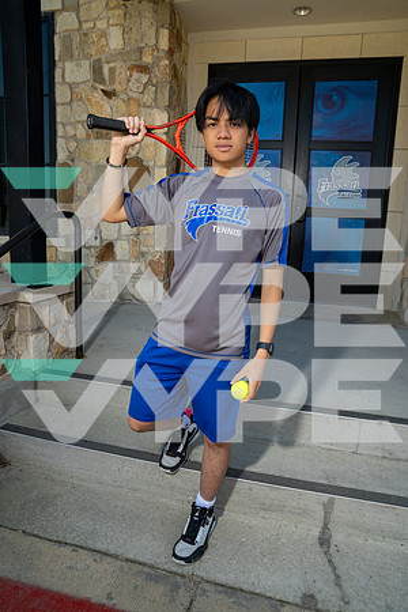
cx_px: 204
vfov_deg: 73.7
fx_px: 408
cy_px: 306
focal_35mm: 24
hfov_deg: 53.1
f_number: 8
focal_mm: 24
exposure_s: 1/250
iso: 200
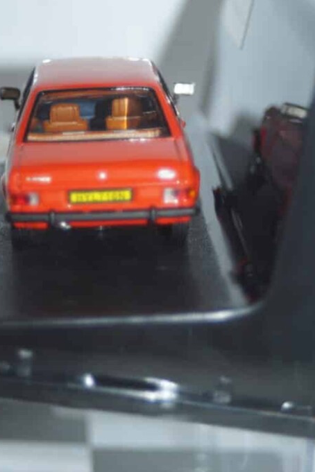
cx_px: 111
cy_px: 178
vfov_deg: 17.2
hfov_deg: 11.5
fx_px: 1562
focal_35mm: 119
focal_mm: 60
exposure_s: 1/60
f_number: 5.6
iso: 320
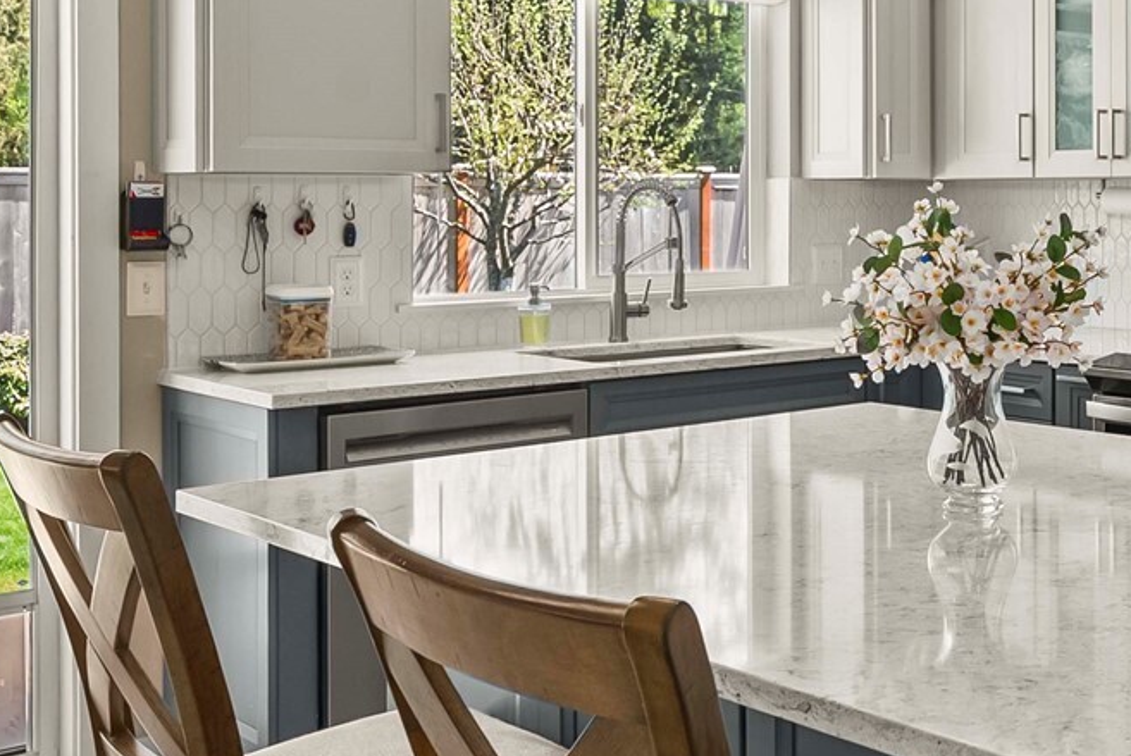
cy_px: 257
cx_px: 1134
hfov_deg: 36.3
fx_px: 1540
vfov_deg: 27.4
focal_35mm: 49
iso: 1000
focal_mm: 19
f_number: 7.1
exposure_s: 1/10
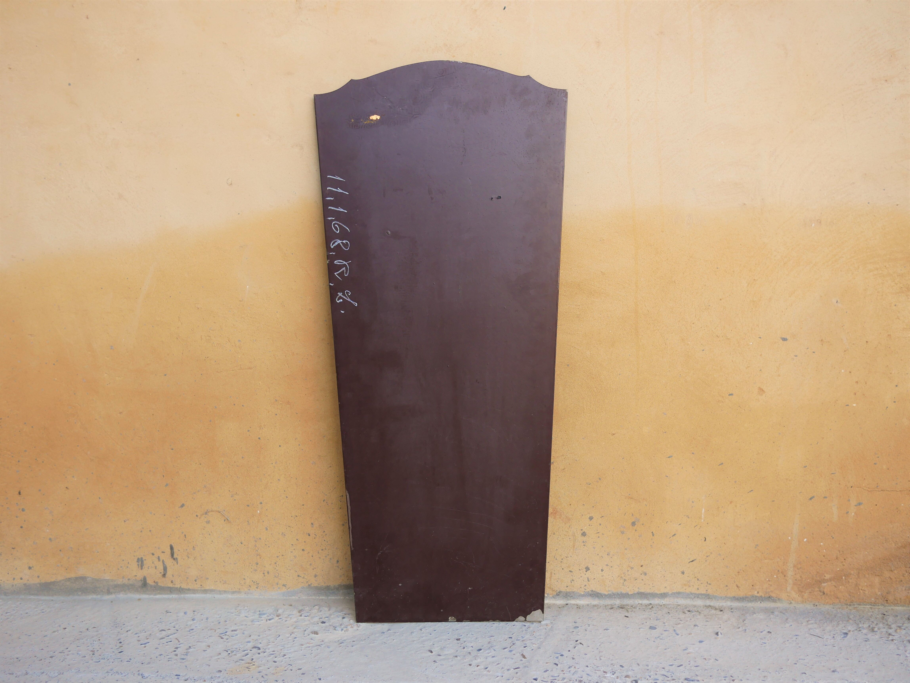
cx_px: 455
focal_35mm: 40
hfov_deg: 46.8
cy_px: 342
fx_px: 1052
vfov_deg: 36.0
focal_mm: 20
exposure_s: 1/250
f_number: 2.5
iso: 200
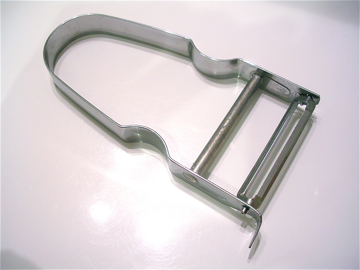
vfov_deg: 37.7
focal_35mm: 38
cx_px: 180
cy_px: 135
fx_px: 395
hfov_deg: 49.0
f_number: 2.8
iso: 50
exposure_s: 1/12.1
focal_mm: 5.8
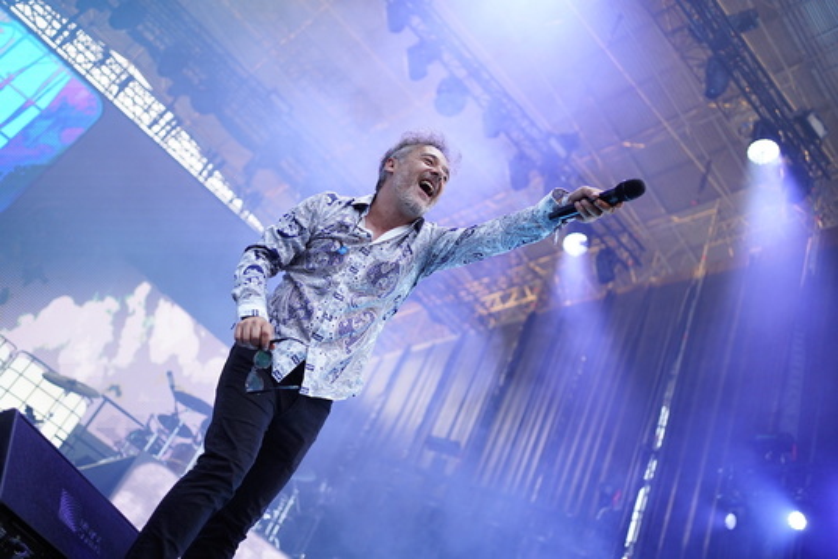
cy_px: 280
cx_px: 419
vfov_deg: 37.9
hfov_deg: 54.4
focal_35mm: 35
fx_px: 815
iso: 1000
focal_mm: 35
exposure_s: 1/1000
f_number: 2
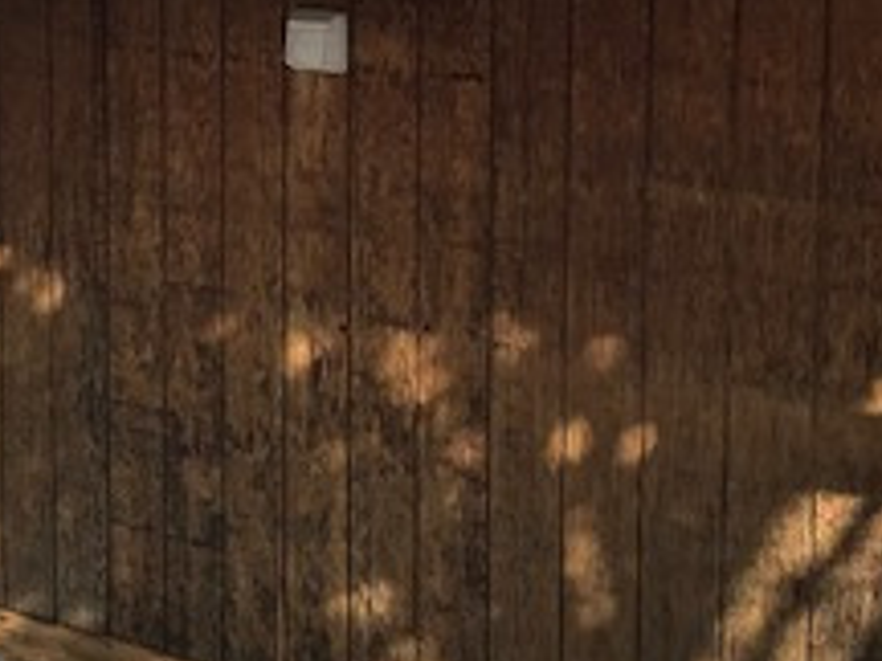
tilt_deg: -7.1
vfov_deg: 17.7
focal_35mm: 83
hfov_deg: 23.4
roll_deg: -1.9
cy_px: 155
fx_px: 2115
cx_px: 265
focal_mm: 3.99
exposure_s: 1/1709
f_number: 1.8
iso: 20
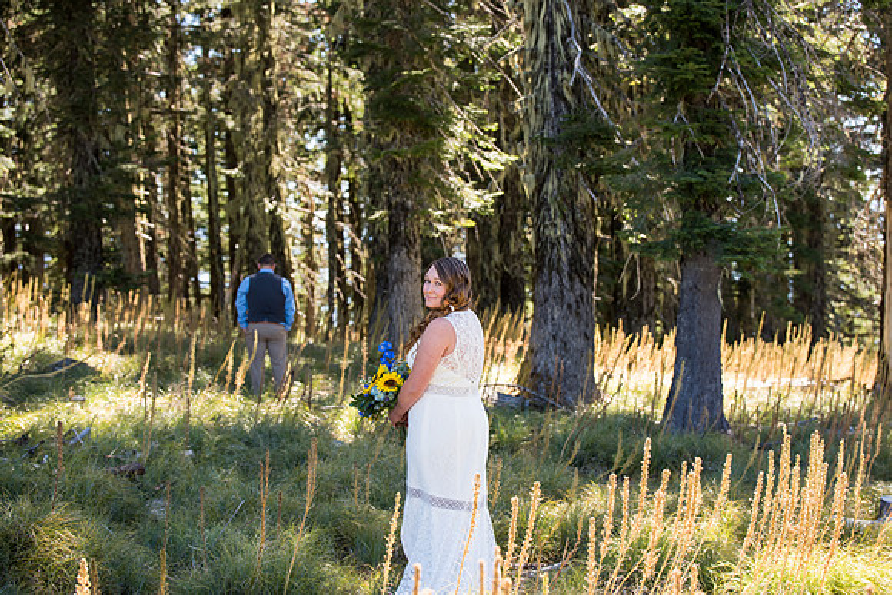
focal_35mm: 70
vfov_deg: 19.5
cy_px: 298
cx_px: 446
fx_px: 1735
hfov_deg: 28.8
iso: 200
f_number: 4
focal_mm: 70
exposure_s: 1/400
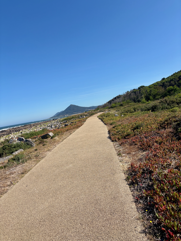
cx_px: 90
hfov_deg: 53.1
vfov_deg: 67.3
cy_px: 120
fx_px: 181
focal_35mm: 26
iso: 50
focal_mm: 5.96
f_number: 1.6
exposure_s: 1/3831
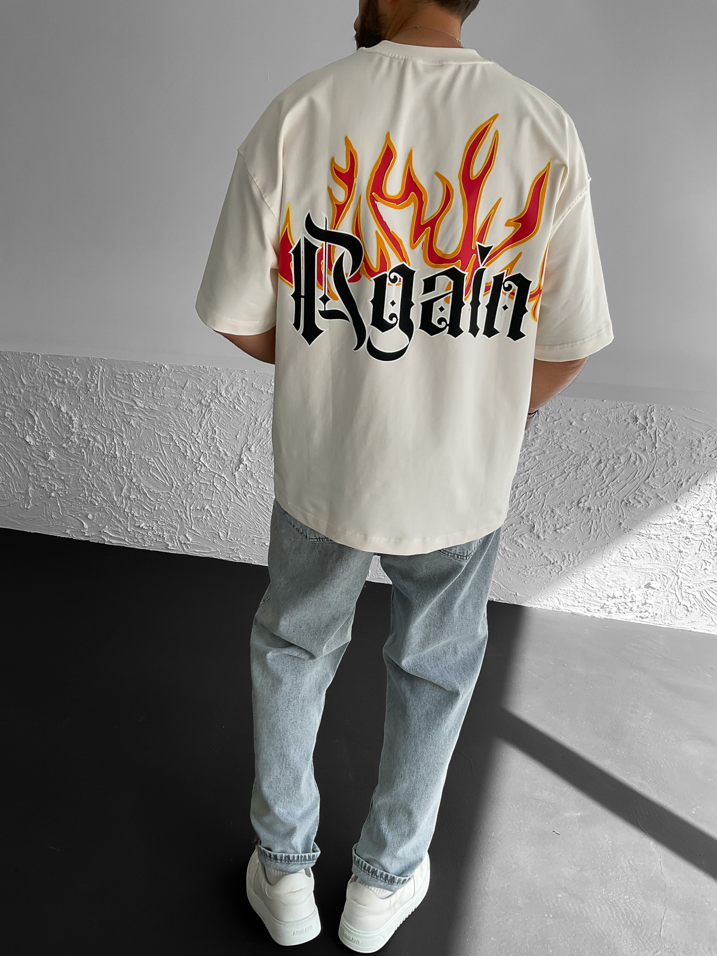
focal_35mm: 29
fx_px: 801
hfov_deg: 48.2
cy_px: 478
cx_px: 358
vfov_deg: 61.7
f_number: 1.8
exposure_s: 1/320
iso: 16
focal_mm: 3
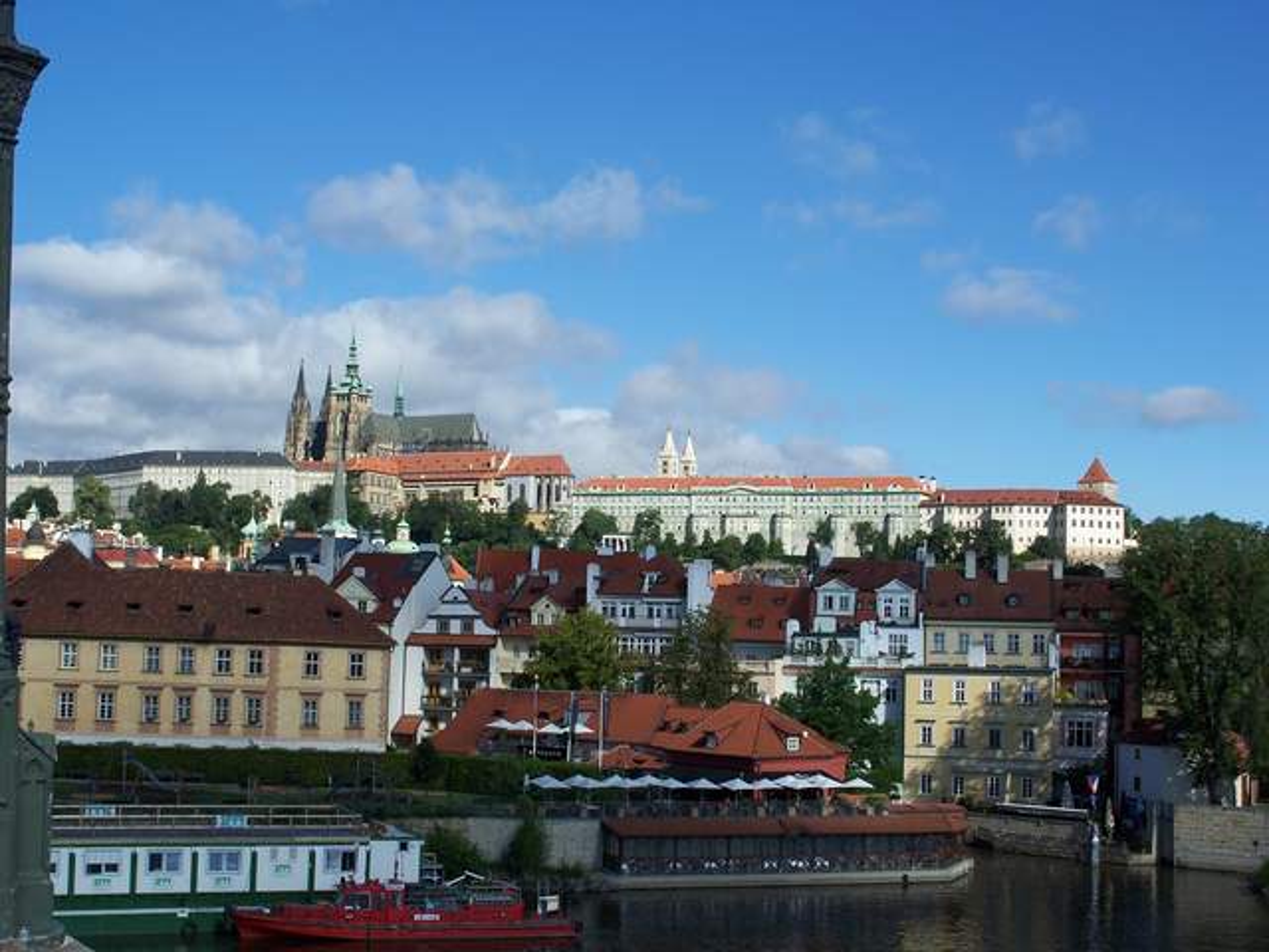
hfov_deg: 37.5
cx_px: 634
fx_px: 1870
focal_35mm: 51
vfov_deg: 28.6
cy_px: 476
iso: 64
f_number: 4.5
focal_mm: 10.7
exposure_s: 1/640
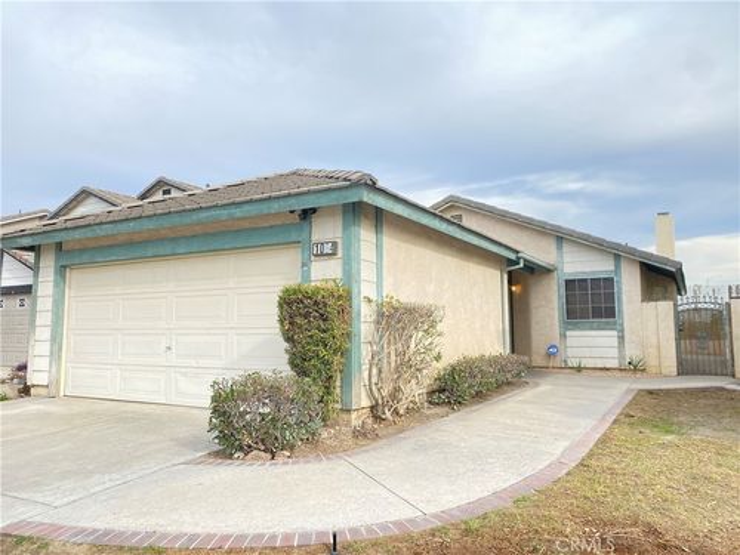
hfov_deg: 67.3
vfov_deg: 53.1
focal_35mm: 26
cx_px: 370
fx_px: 556
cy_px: 278
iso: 32
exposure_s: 1/706
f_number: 1.8
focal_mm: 4.25
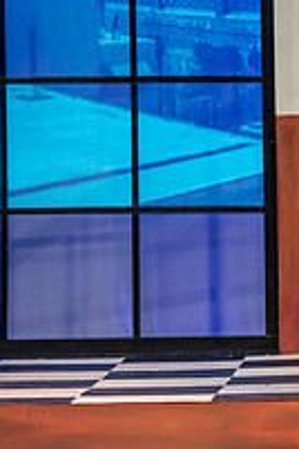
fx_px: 4672
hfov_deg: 3.6
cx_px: 591
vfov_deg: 5.5
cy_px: 146
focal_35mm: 375
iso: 4000
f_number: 3.2
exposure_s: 1/200
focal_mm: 130
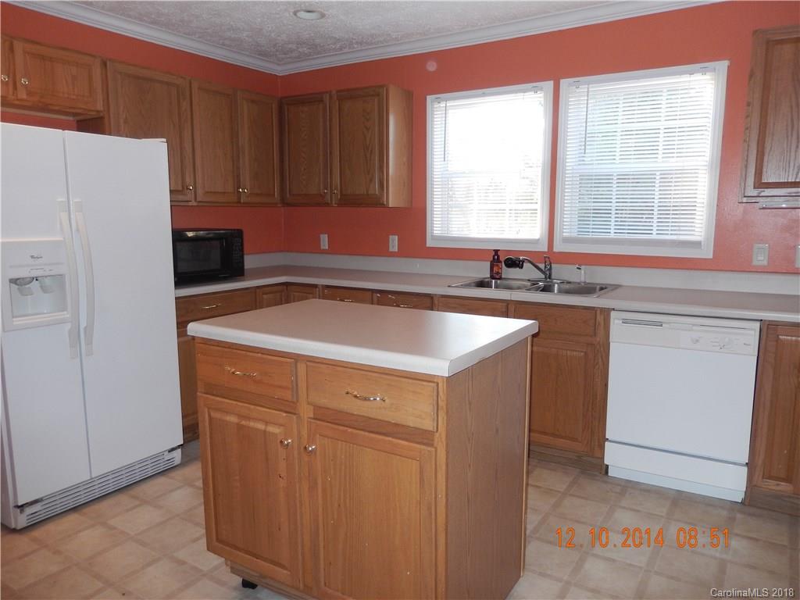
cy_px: 300
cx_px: 400
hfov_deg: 69.4
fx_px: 578
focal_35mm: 25
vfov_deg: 54.9
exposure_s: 1/30
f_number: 3.4
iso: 200
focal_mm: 4.5
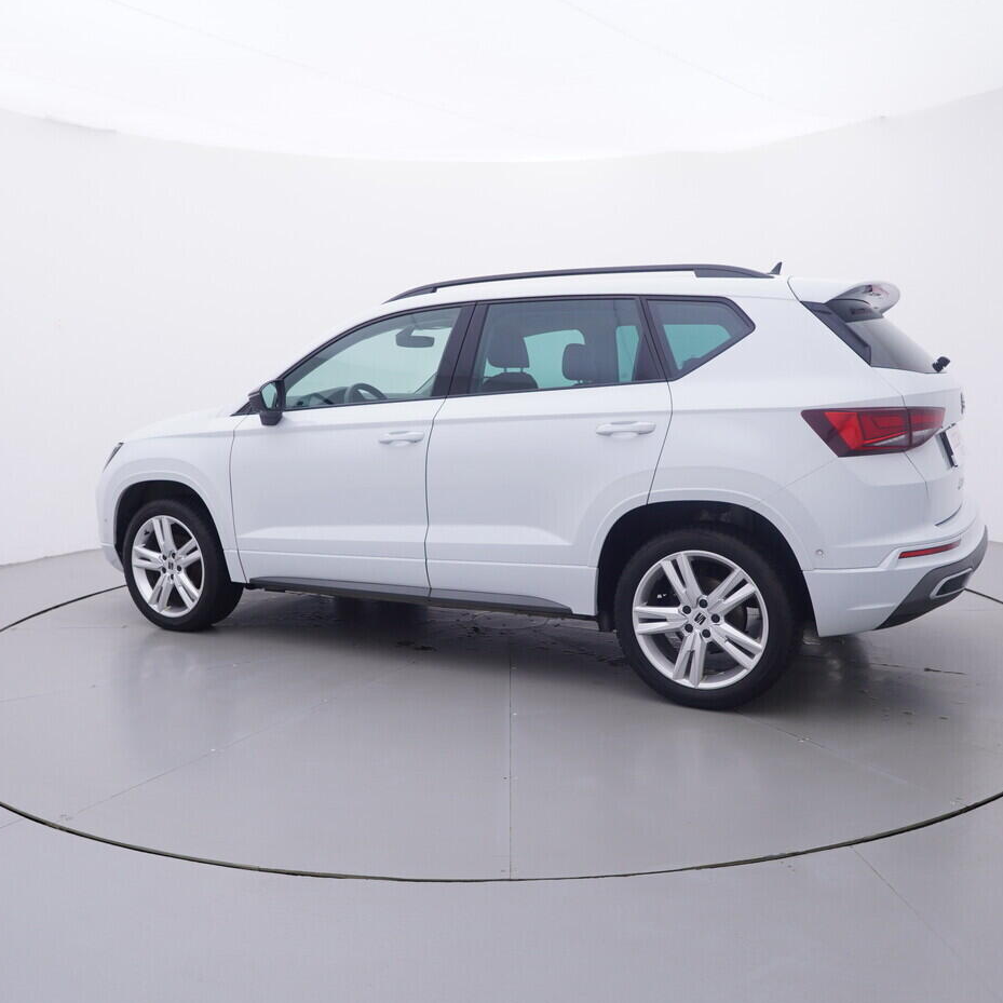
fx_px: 972
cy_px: 491
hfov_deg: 54.6
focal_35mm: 30
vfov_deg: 54.6
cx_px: 510
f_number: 5
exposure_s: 1/80
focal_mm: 15
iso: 200
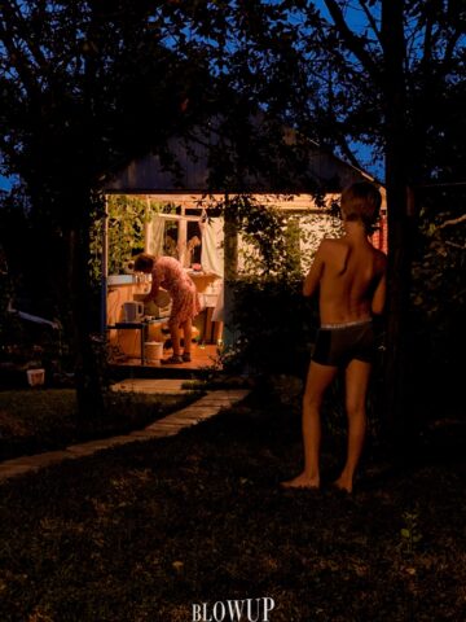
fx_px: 933
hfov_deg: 28.0
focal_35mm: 52
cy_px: 311
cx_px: 233
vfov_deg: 36.8
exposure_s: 1/13
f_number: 2
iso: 800
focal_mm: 6
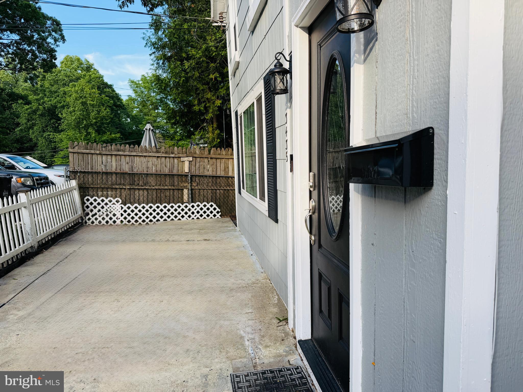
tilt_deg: -5.4
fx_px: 363
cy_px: 196
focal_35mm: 24
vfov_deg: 56.8
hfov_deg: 71.6
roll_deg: +1.1
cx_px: 262
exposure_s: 1/1211
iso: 80
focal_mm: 6.76
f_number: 1.78
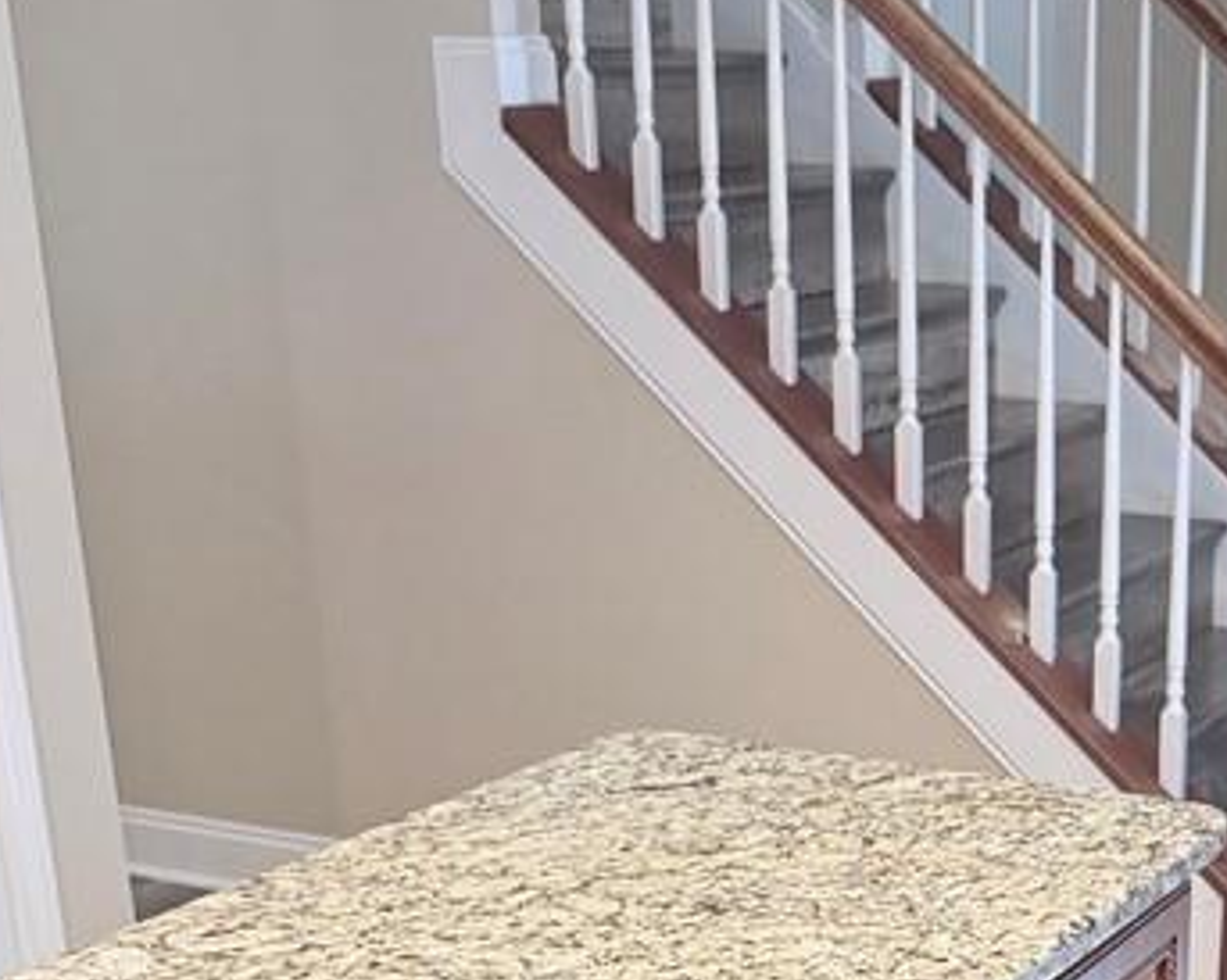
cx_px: 977
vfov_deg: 20.6
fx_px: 2541
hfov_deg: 26.7
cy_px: 1119
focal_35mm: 70
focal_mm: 6.76
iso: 200
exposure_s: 1/60
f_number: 1.78
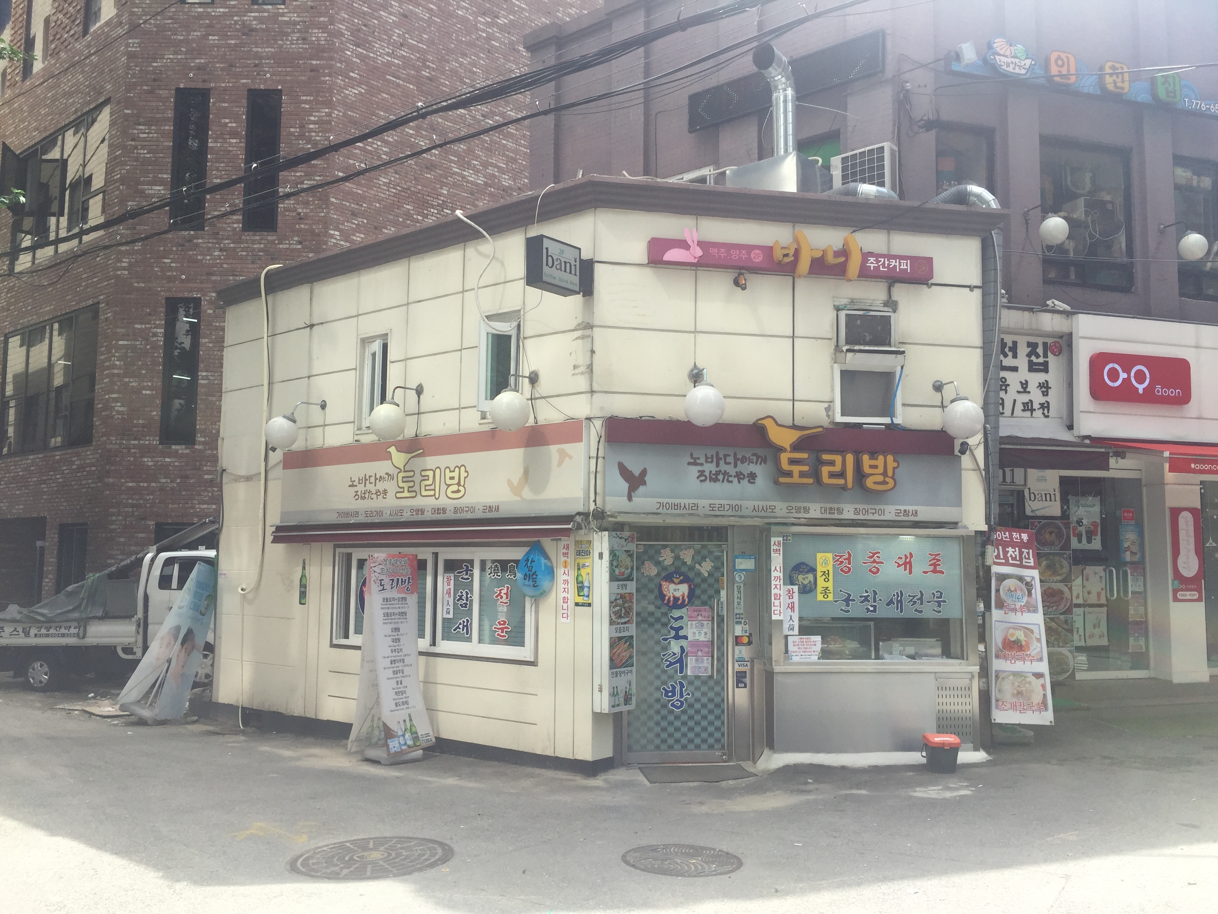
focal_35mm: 29
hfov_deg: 61.7
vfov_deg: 48.2
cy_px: 457
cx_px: 609
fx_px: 1020
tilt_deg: +2.9
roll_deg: -0.4
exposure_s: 1/989
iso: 32
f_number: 2.2
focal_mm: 4.15
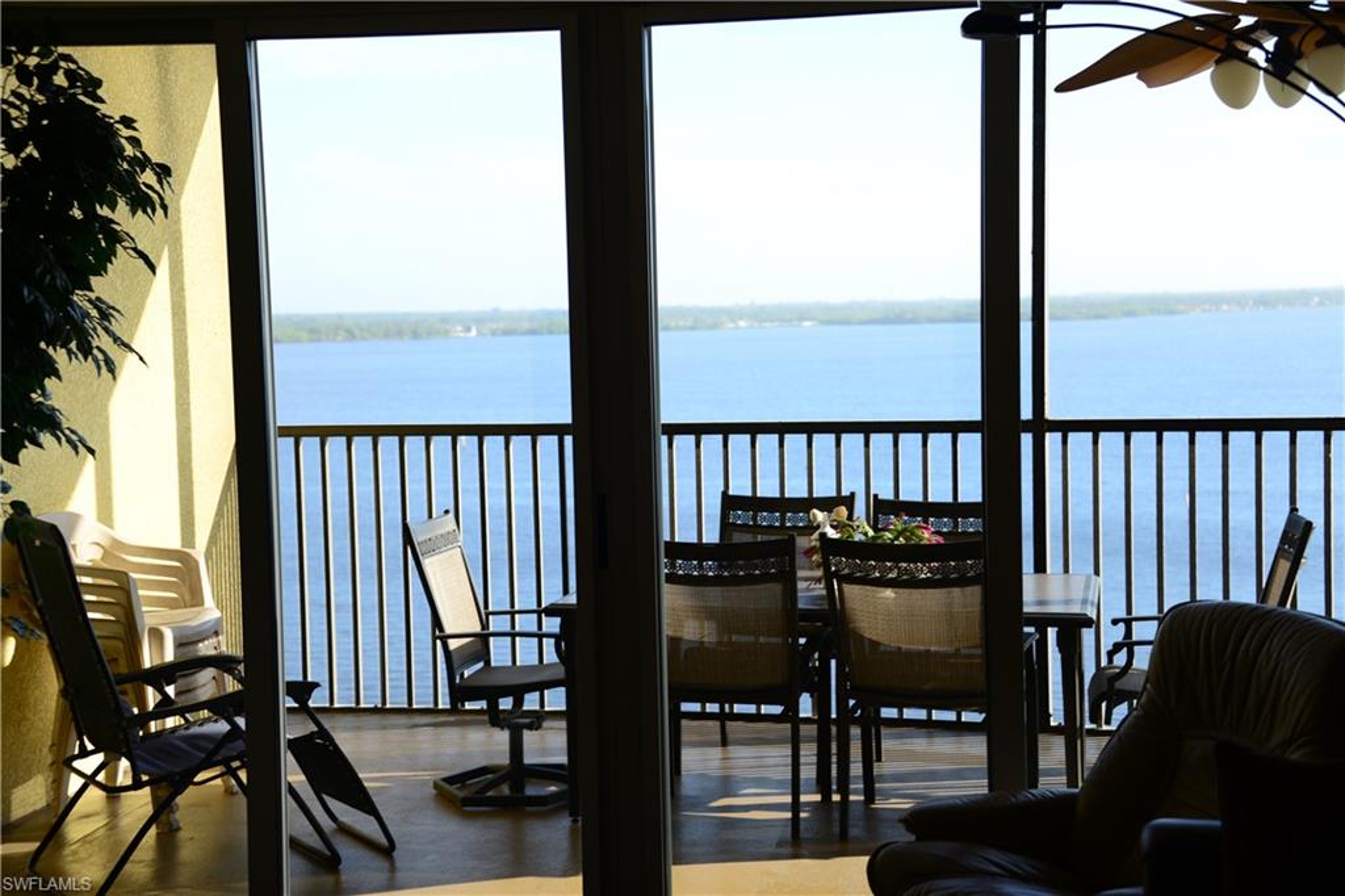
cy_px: 448
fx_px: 2054
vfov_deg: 24.6
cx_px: 672
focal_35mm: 55
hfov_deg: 36.3
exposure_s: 1/80
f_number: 4.5
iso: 100
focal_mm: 55
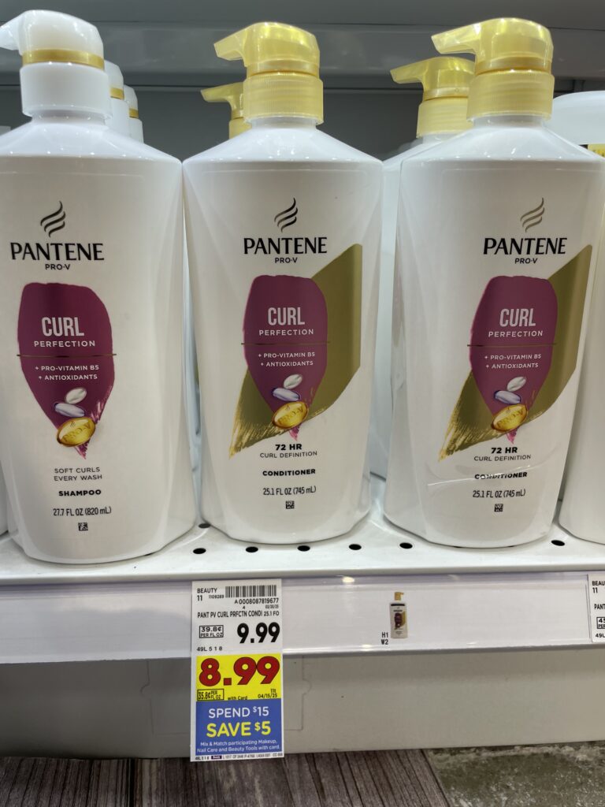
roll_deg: -0.2
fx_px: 606
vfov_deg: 67.3
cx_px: 302
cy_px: 404
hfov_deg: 53.1
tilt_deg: -16.4
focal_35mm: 26
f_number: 1.6
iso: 40
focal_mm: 4.2
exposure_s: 1/120
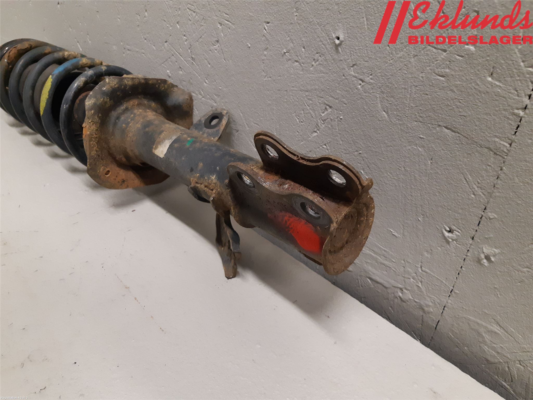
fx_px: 400
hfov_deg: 67.3
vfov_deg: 53.1
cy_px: 200
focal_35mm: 26
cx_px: 266
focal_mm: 3.93
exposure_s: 1/50
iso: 200
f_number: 1.7
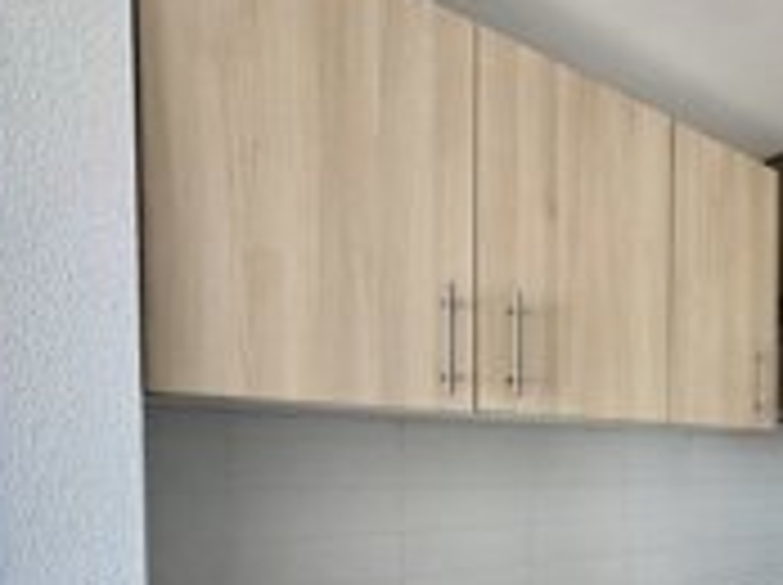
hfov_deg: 51.9
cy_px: 490
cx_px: 747
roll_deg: +0.3
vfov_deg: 45.0
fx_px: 655
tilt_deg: -2.0
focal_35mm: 29
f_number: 2.2
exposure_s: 1/100
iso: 160
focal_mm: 2.22
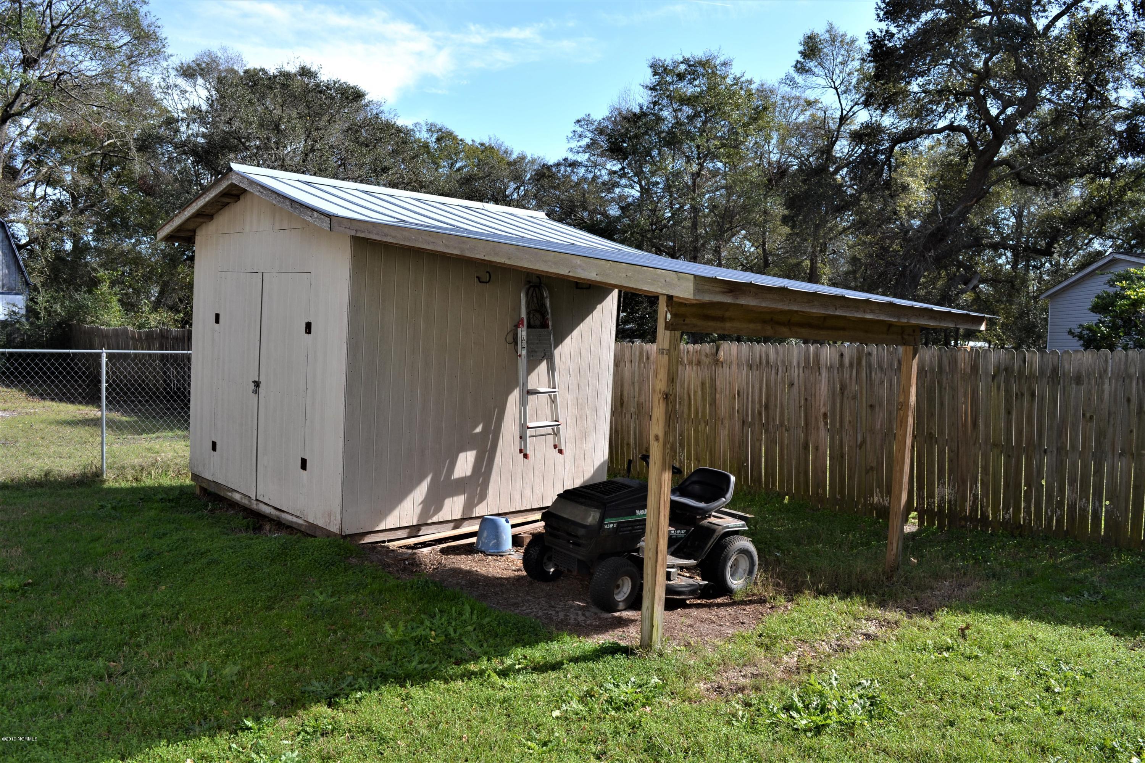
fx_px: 859
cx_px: 572
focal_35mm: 27
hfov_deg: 67.4
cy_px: 382
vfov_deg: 47.9
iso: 100
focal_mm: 18
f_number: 7.1
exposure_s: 1/160
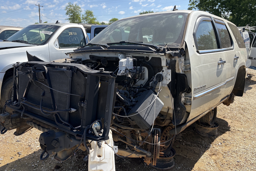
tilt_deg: -11.6
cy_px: 83
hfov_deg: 65.5
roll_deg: -1.3
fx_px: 199
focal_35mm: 28
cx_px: 131
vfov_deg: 46.4
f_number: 1.6
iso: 64
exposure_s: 1/2451
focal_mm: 5.96
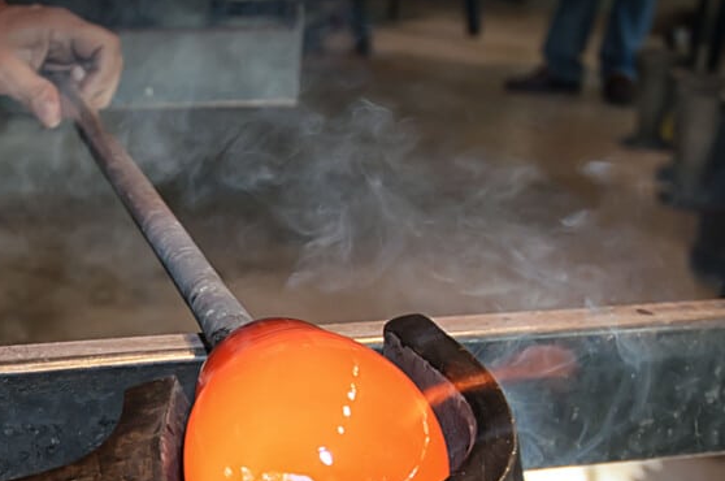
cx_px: 60
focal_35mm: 71
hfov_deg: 27.4
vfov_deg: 18.6
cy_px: 484
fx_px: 1427
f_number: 4
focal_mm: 22
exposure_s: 1/60
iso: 200
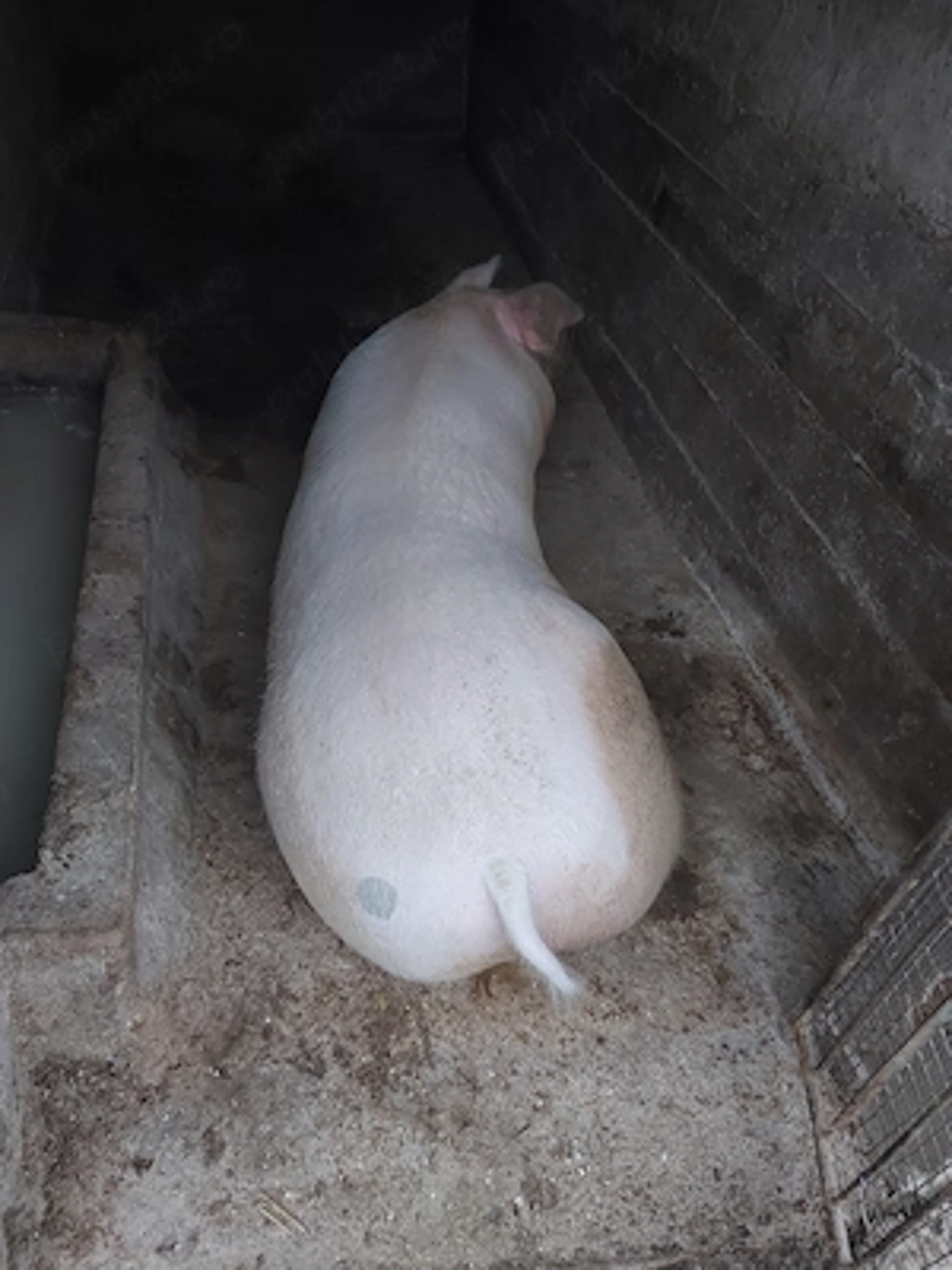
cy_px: 635
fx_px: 880
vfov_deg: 71.6
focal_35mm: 24
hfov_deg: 56.8
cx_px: 476
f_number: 1.8
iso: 200
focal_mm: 5.23
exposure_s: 1/33
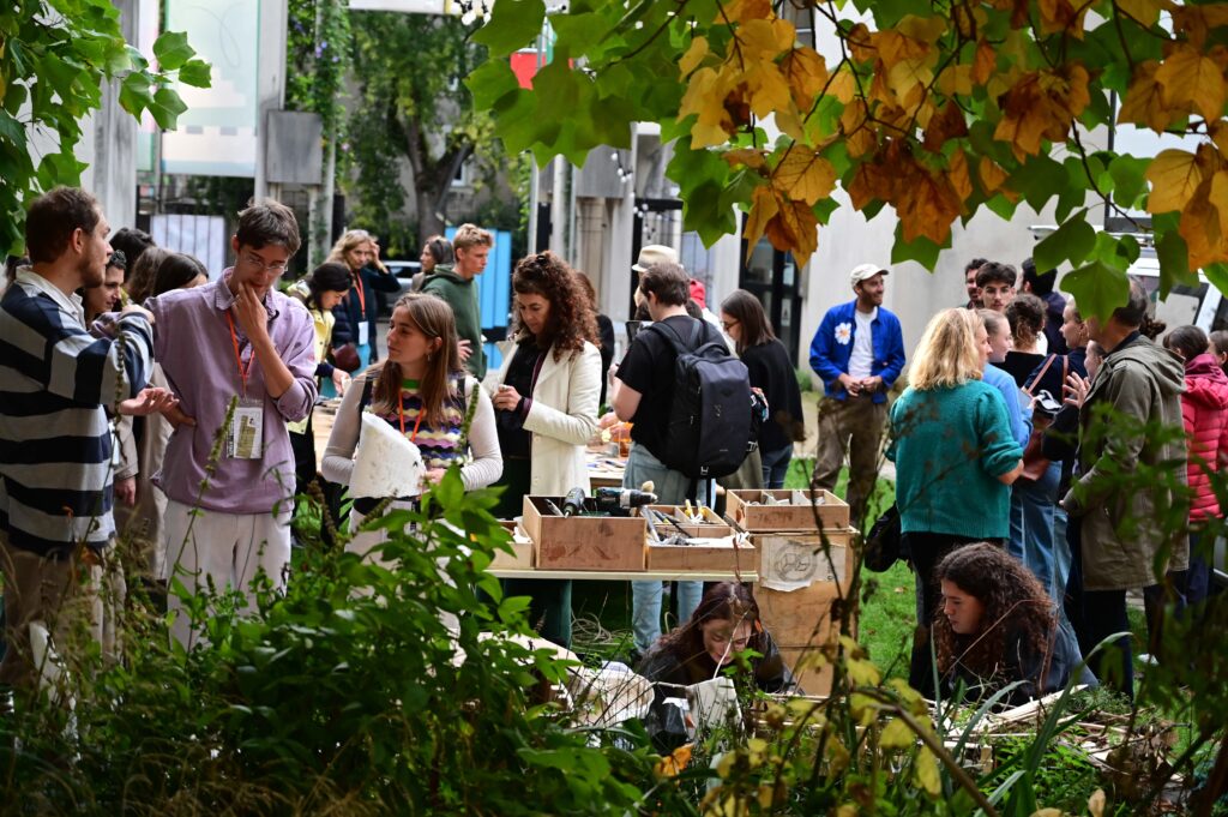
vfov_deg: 21.9
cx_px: 614
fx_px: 2113
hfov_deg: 32.4
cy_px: 408
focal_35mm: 62
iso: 2500
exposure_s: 1/640
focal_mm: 62
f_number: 4
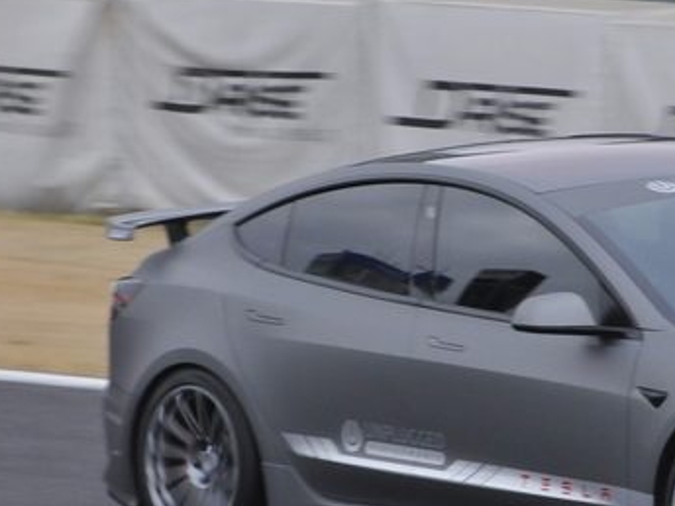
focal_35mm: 557
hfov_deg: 3.6
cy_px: 330
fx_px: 10861
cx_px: 651
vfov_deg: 2.7
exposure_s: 1/400
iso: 1000
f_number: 10
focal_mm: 185
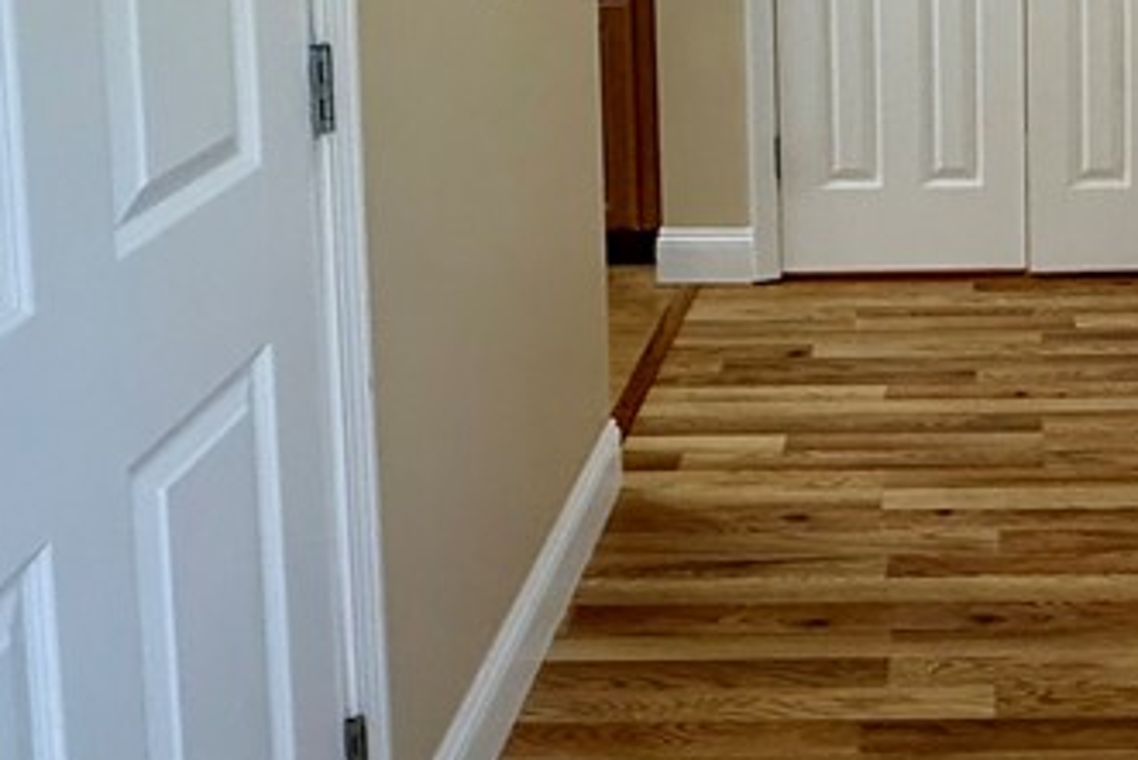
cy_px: -206
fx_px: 1423
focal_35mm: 45
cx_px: 994
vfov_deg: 25.9
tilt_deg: -4.4
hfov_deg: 40.7
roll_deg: +1.2
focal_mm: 2.22
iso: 320
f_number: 2.2
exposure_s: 1/120
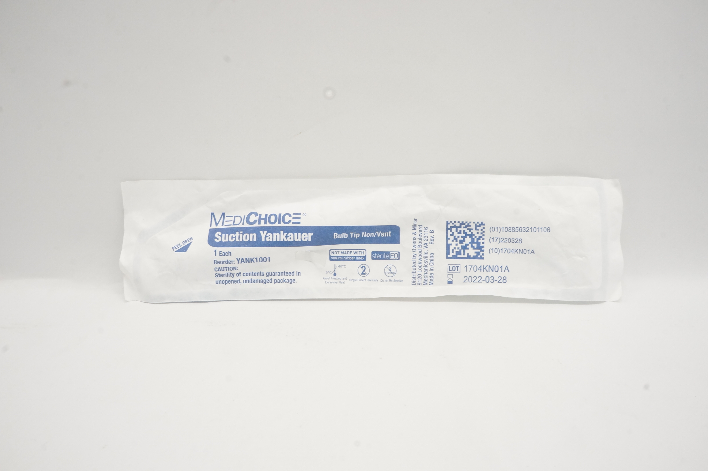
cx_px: 354
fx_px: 530
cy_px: 236
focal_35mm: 27
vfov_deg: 47.8
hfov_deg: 67.4
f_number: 16
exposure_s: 1/20
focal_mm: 18
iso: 800
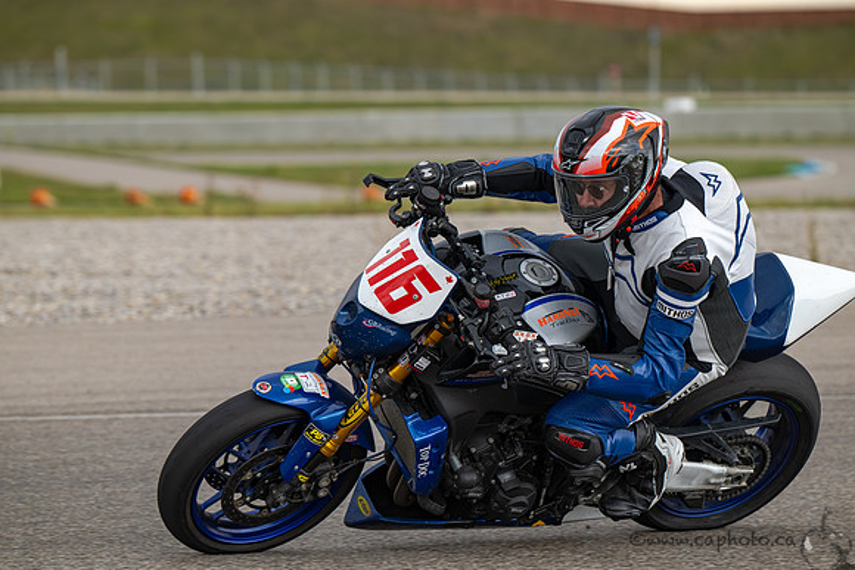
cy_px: 285
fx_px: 5939
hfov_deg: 8.2
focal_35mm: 250
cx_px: 428
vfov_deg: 5.5
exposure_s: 1/1250
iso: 900
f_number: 6.3
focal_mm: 250
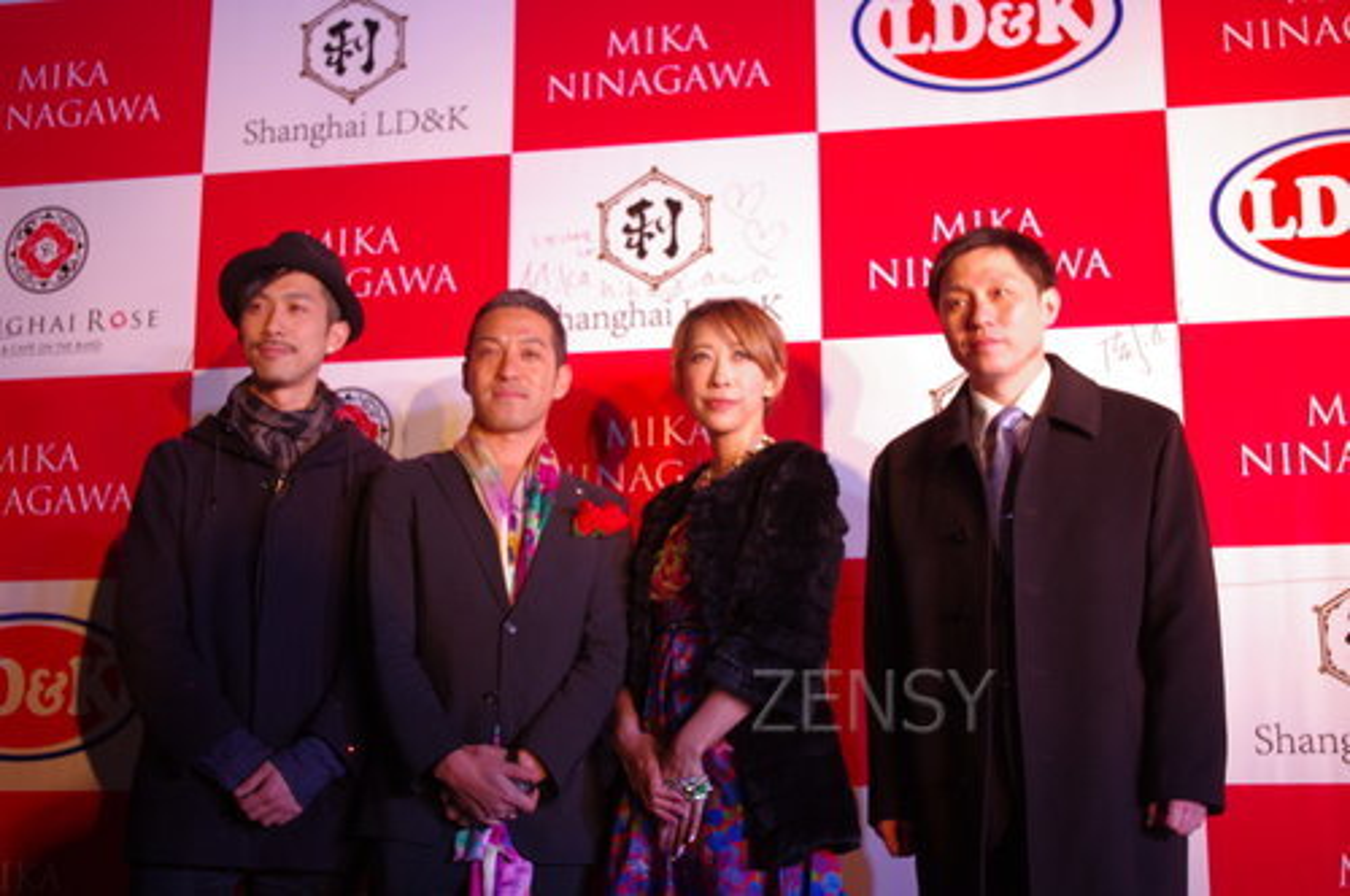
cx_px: 675
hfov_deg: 40.4
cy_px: 448
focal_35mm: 49
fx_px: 1835
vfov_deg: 27.5
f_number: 4
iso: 400
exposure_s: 1/100
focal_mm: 32.5
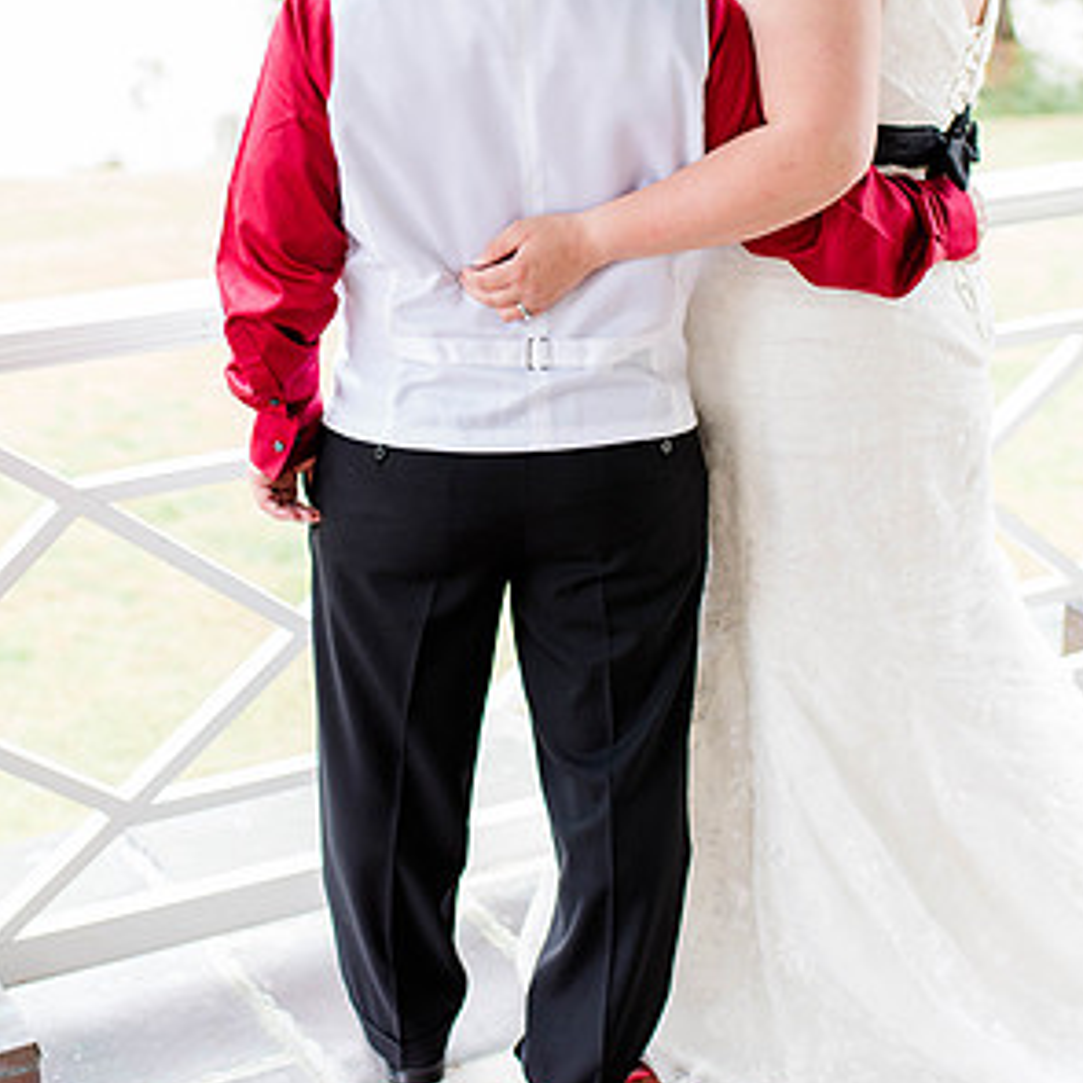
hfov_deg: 25.4
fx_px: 2407
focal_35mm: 68
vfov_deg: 25.1
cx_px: 547
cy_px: 312
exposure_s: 1/200
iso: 320
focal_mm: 35
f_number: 2.2
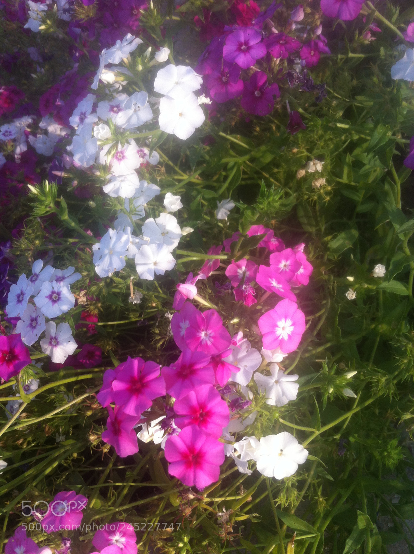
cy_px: 277
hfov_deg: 40.6
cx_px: 207
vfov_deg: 52.7
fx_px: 560
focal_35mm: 35
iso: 80
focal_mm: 3.85
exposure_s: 1/402
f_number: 2.8
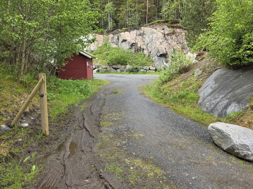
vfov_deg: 54.9
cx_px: 125
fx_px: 183
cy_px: 96
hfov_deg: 69.4
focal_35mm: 25
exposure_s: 1/359
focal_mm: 6.3
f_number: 1.7
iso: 40
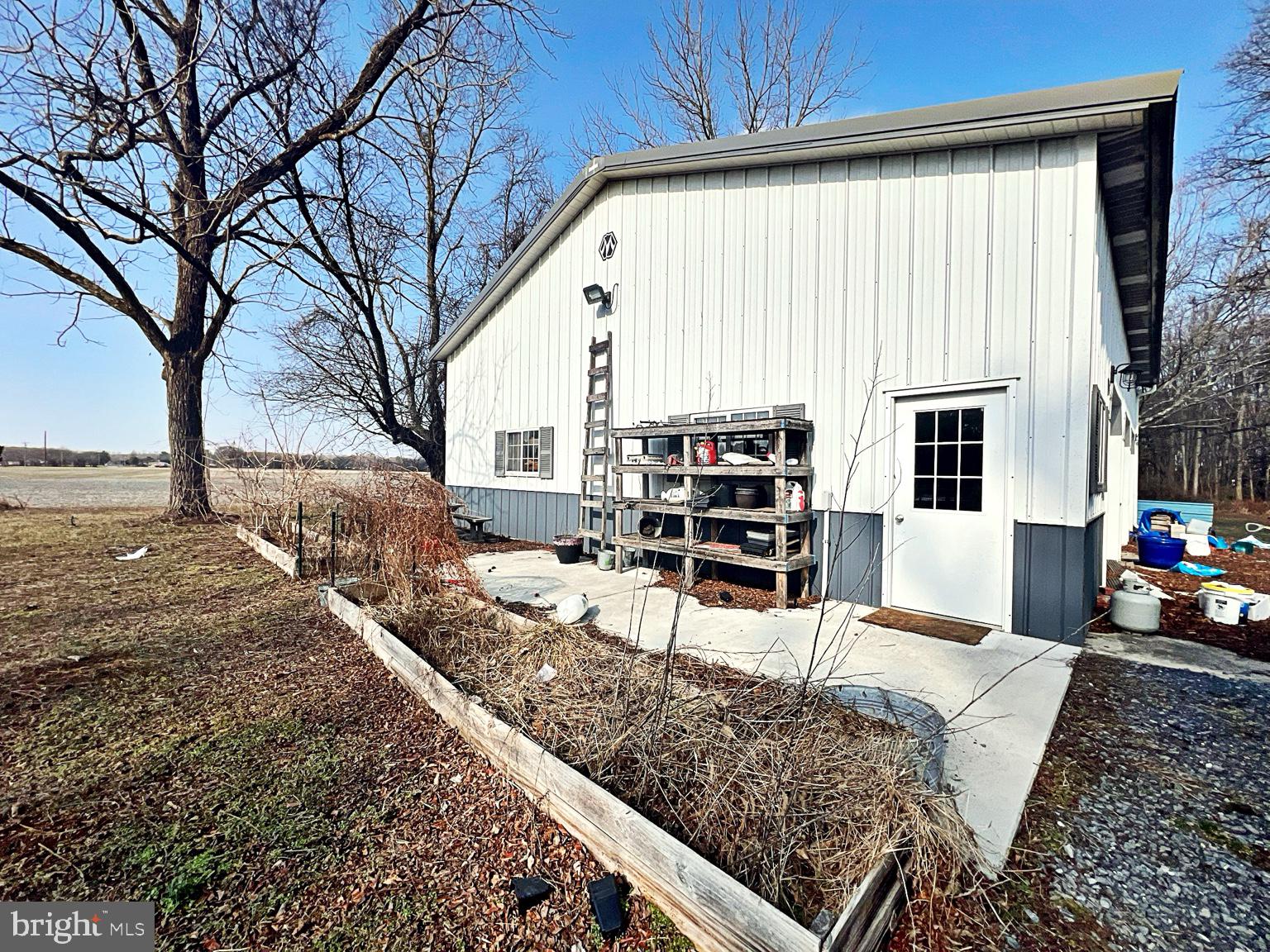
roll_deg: -0.4
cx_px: 635
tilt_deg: +0.3
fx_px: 477
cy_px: 476
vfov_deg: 89.9
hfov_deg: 106.2
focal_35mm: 13
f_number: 1.8
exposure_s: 1/2273
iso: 32
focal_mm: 1.57
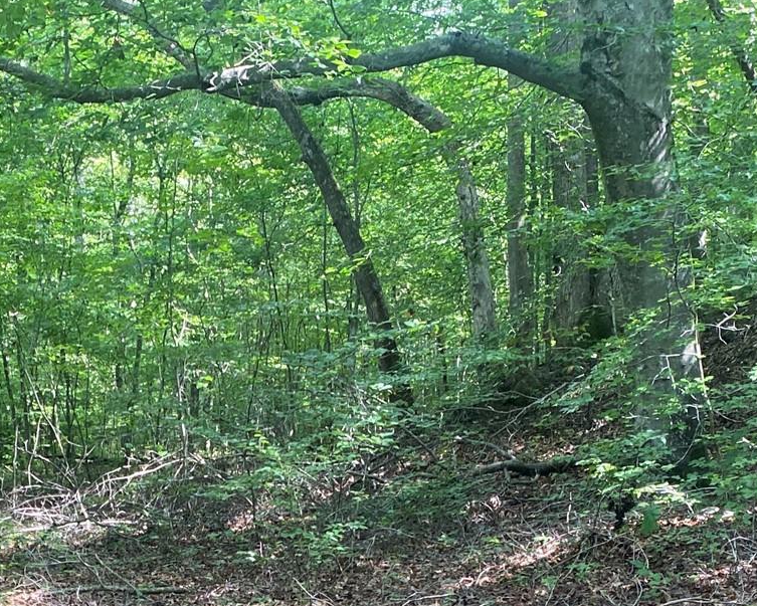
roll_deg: +0.2
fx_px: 1546
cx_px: 157
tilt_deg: -11.0
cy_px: 734
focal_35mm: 69
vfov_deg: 20.7
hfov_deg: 27.0
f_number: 1.8
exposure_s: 1/81
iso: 125
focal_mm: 4.25
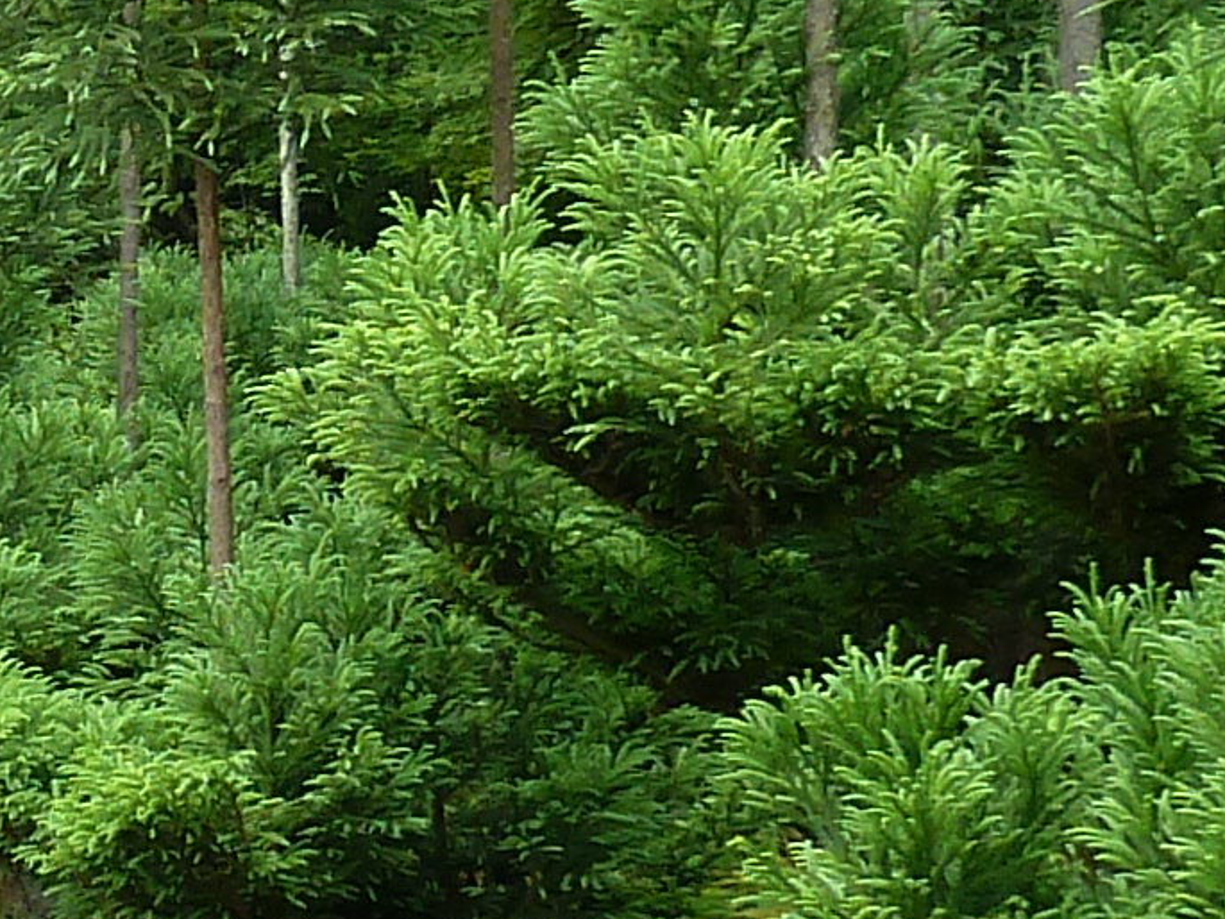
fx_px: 5168
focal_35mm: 146
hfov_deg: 12.7
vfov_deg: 10.2
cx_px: -746
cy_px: 495
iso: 80
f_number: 3.3
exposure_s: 1/50
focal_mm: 4.1
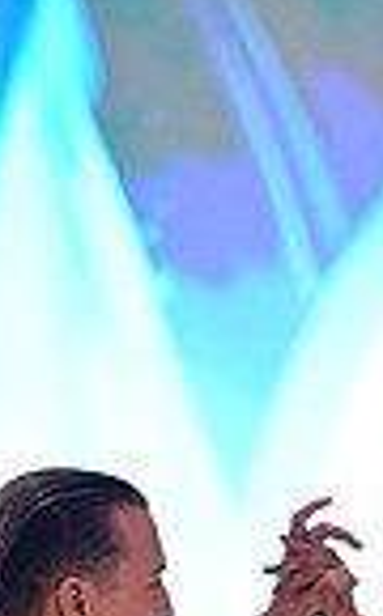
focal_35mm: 531
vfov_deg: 3.9
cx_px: 323
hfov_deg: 2.5
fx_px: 8912
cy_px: 1207
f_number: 2.8
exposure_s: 1/400
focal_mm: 130
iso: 2000
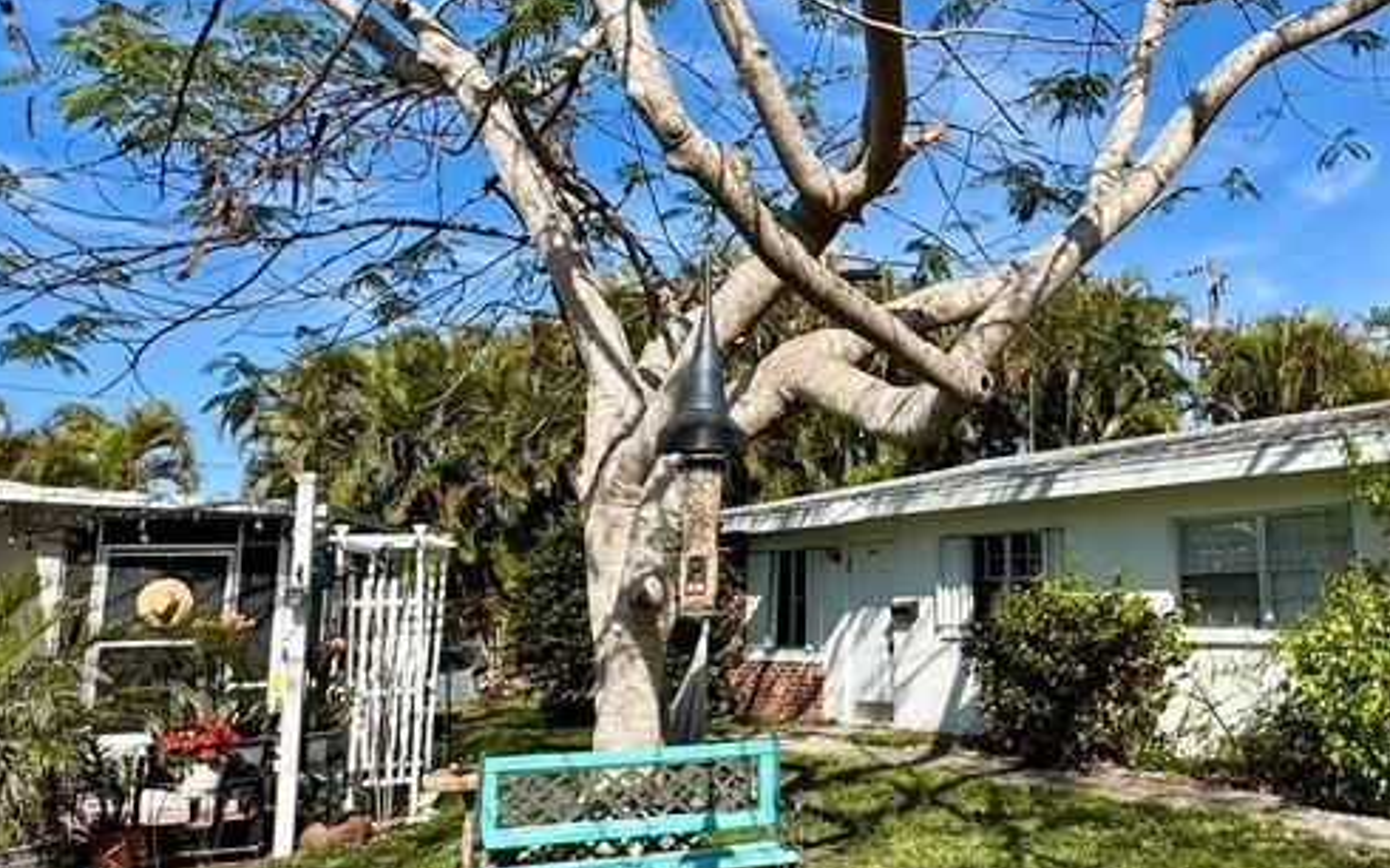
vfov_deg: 40.6
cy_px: 414
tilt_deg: +8.3
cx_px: 1075
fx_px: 1174
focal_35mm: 31
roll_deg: +1.2
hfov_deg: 57.5
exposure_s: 1/2028
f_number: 2.2
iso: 50
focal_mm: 2.22
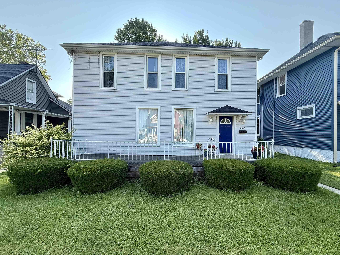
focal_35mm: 15
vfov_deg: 81.7
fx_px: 147
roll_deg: -1.2
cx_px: 173
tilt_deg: -0.3
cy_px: 135
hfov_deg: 98.2
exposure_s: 1/363
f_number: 2.2
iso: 50
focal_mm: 2.22
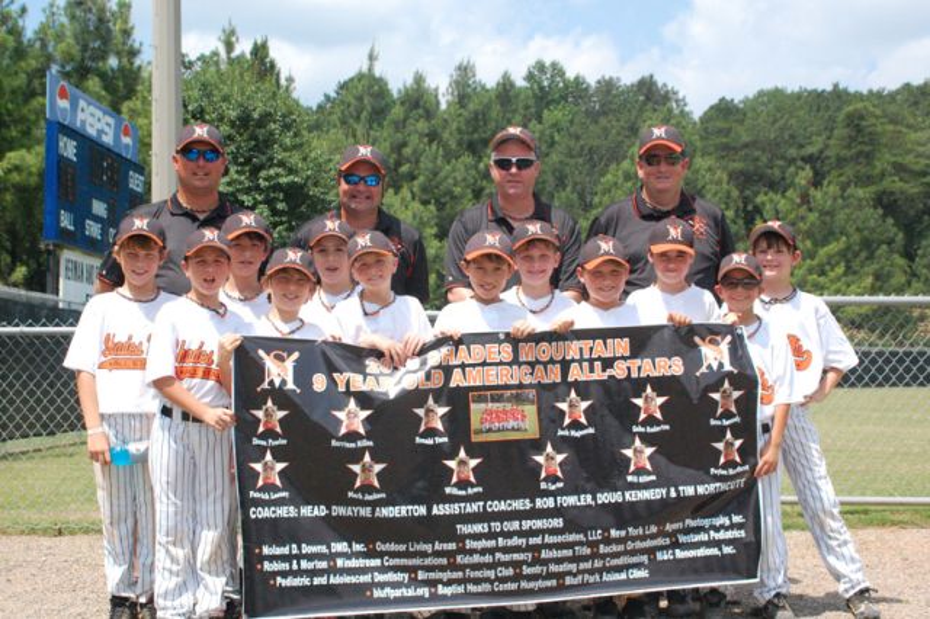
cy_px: 310
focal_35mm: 60
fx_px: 1549
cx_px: 465
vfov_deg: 22.6
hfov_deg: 33.4
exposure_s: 1/2000
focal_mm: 40
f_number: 9
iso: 1600
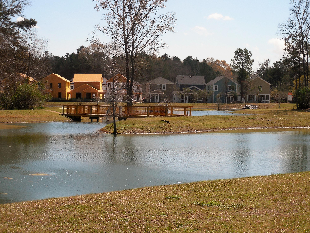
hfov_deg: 25.0
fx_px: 699
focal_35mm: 78
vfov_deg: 18.9
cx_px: 155
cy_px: 116
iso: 125
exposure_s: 1/1250
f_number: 4.5
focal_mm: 14.1
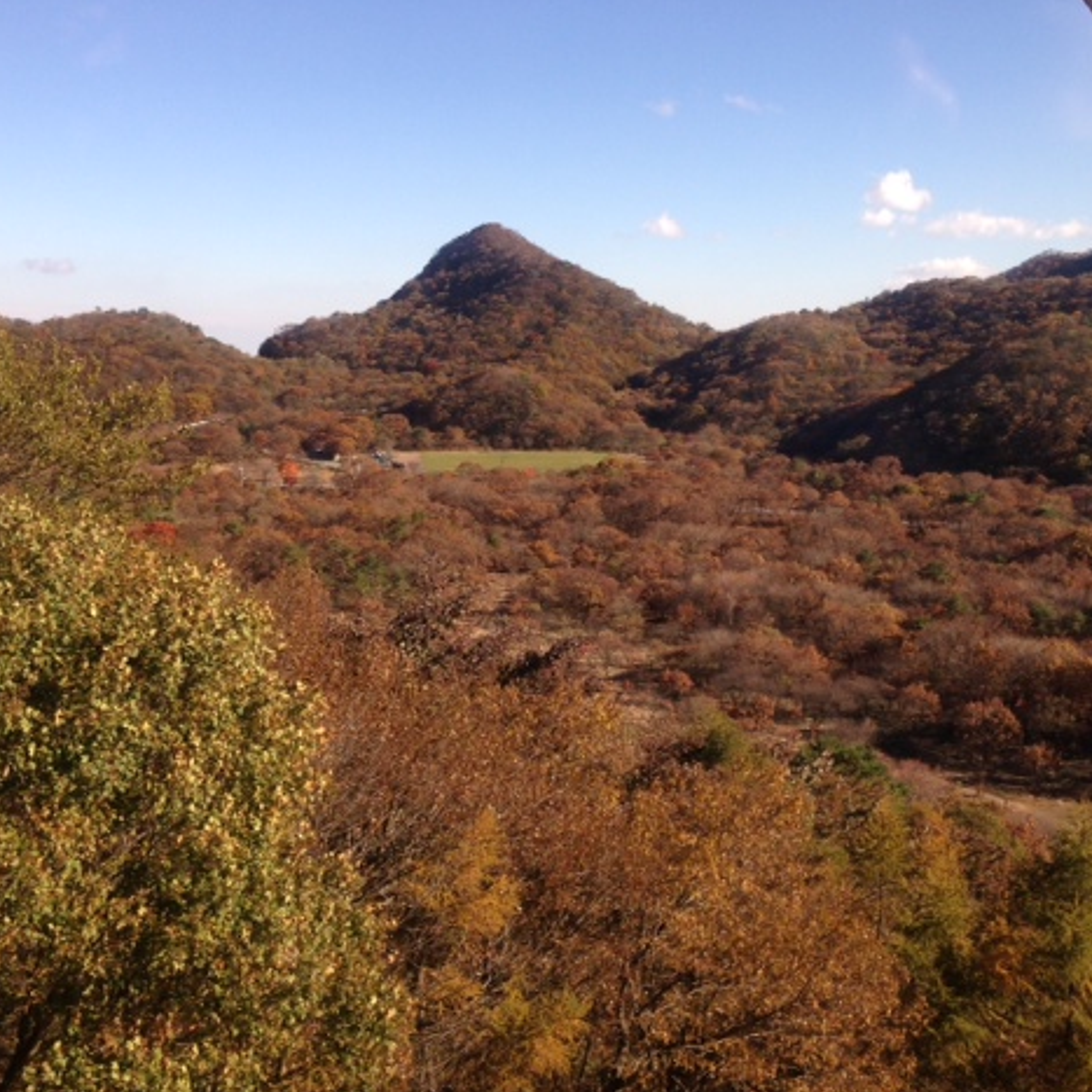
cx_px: 550
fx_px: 1428
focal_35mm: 40
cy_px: 557
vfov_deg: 41.9
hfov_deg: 41.9
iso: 50
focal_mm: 4.13
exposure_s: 1/577
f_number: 2.4
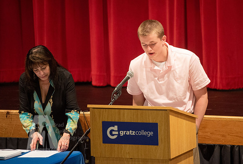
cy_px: 66
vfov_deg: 5.7
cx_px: 147
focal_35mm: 242
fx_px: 1638
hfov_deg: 8.5
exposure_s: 1/80
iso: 2500
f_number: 2.8
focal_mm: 200
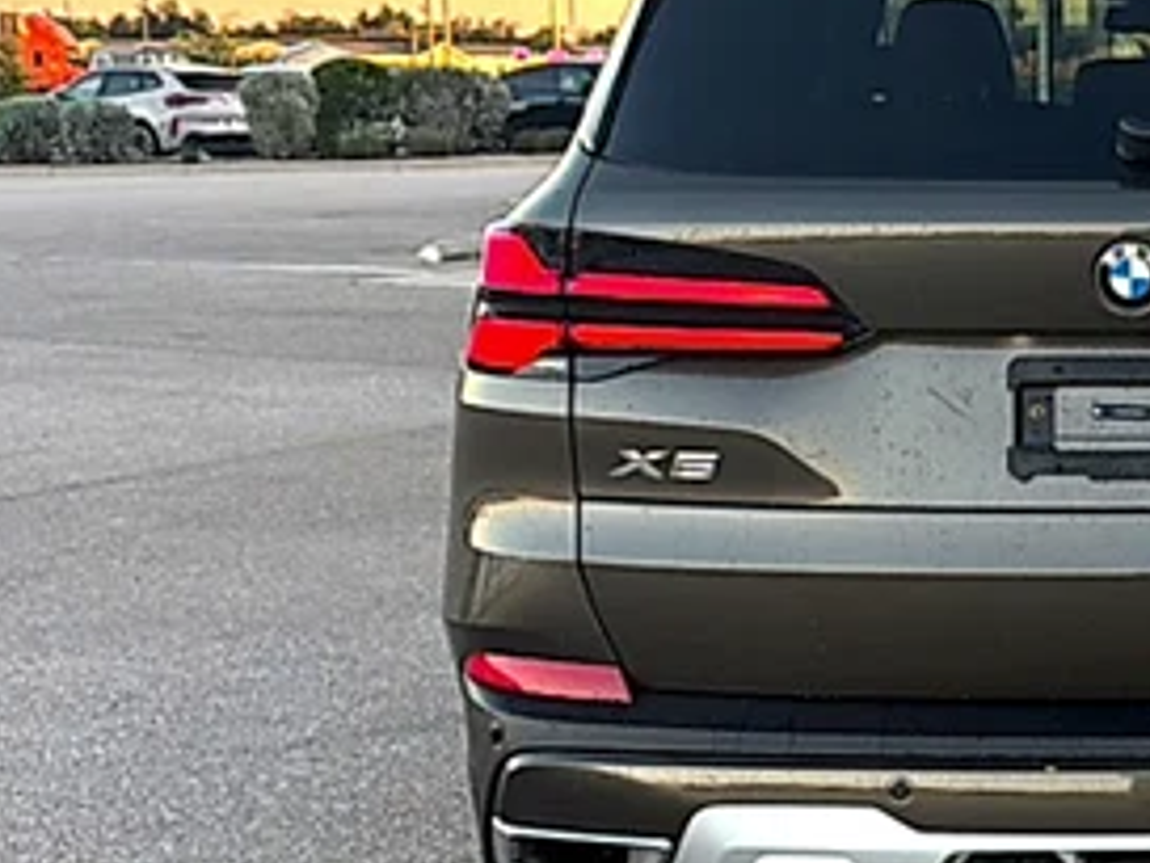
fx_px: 2127
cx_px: 1222
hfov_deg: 27.9
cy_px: 507
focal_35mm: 64
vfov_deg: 22.9
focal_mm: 6.76
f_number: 1.78
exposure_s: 1/253
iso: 80
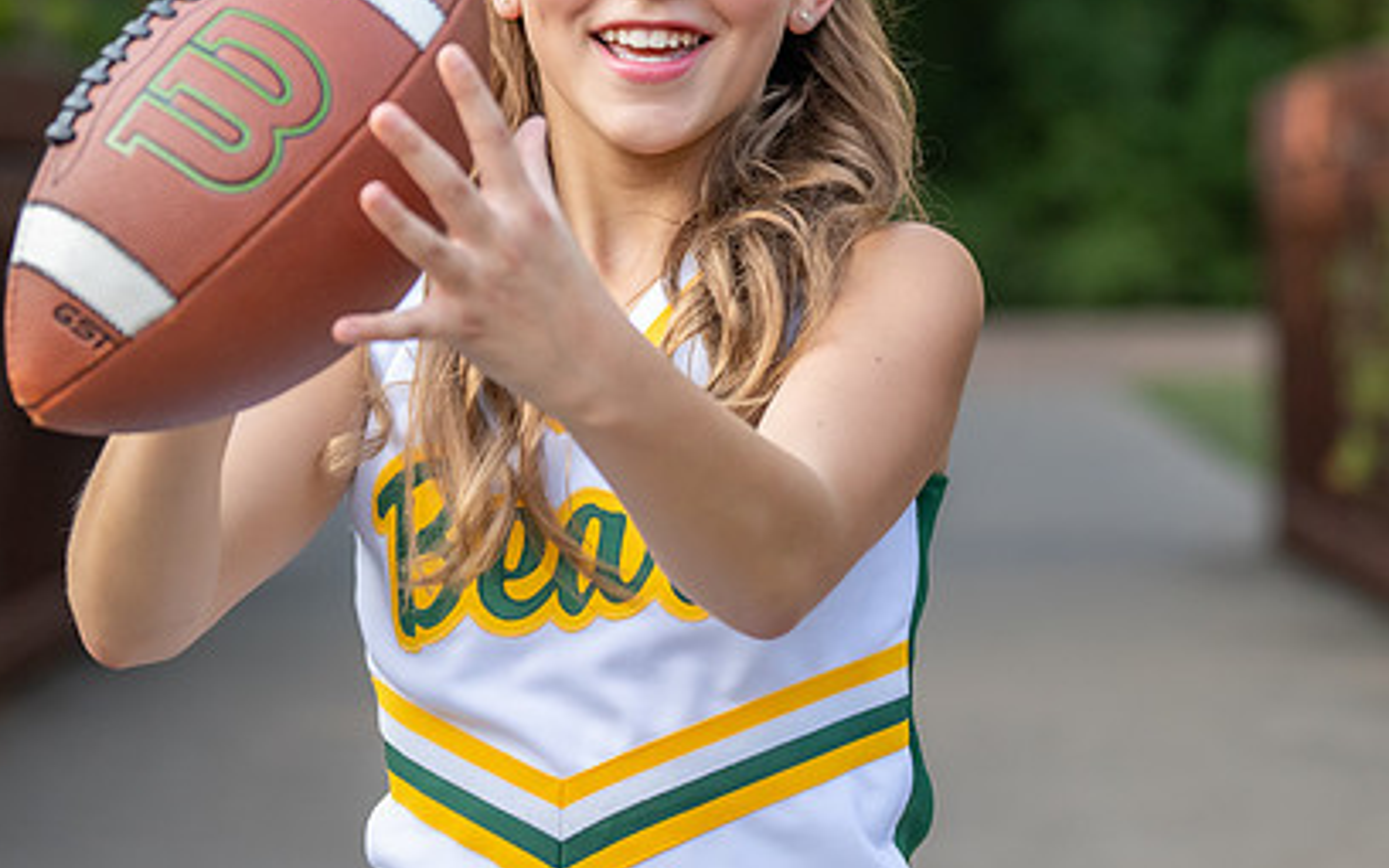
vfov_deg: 8.5
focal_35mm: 155
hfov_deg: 13.5
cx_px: 720
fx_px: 5867
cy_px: 242
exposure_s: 1/1250
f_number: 2.8
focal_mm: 70
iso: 800
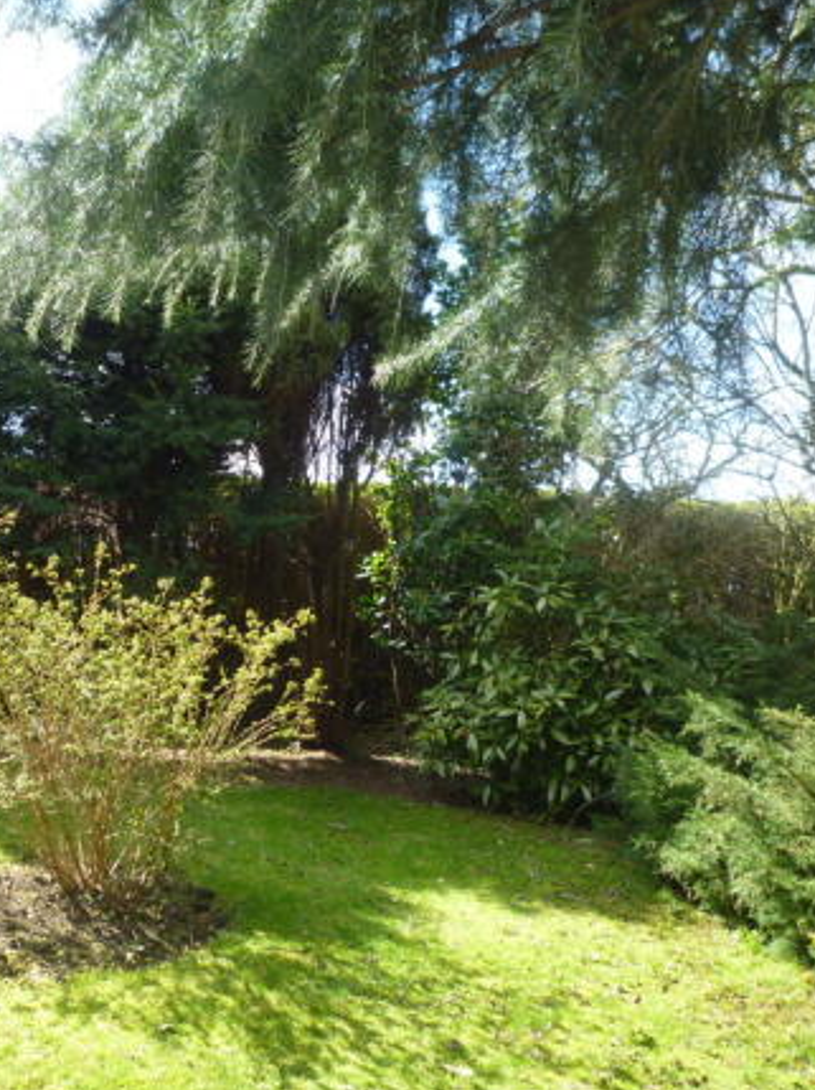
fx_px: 1069
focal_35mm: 34
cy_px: 542
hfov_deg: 39.9
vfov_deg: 54.0
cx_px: 154
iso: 100
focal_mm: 4.4
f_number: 2.8
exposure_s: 1/160
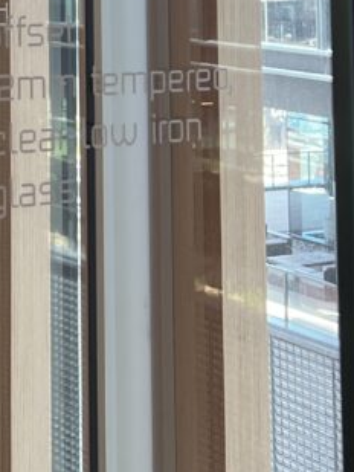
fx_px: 1376
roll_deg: -0.5
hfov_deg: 13.6
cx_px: -220
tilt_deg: +5.7
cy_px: -232
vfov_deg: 17.5
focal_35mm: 101
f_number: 1.5
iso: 80
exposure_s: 1/121
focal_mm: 5.7
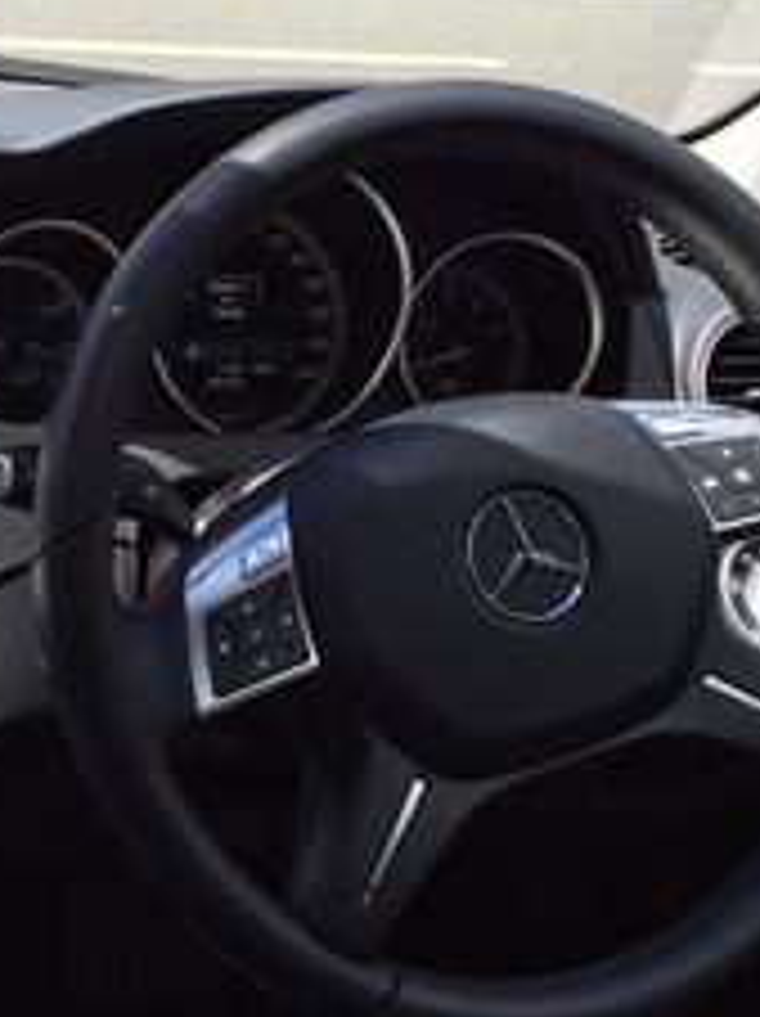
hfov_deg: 18.6
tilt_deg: -21.5
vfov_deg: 25.4
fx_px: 2258
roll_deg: -5.8
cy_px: 504
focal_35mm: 77
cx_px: 9
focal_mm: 4.15
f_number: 2.2
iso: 32
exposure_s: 1/534
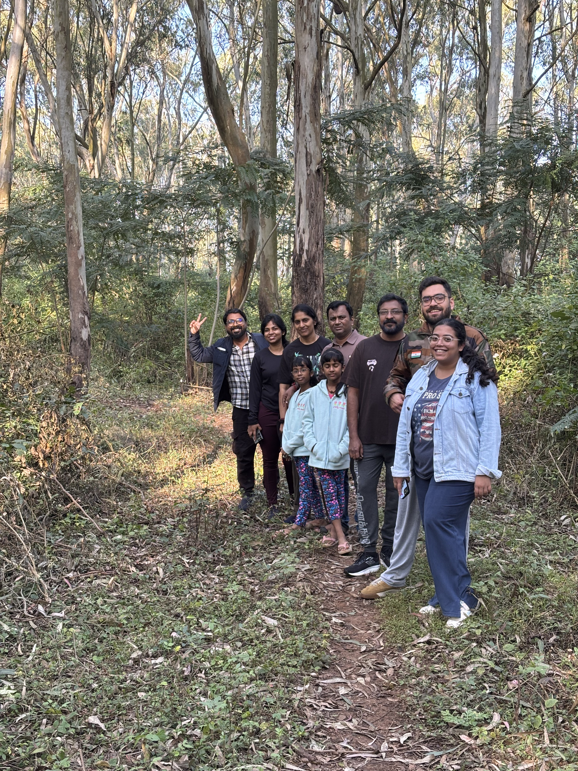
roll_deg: +0.9
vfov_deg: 36.8
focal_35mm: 52
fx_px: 1158
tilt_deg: -3.9
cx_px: 289
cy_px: 386
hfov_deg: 28.0
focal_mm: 5.96
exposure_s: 1/91
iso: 50
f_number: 1.6
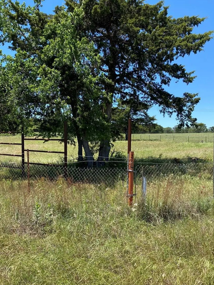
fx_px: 264
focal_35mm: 32
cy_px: 165
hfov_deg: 44.2
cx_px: 105
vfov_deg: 56.5
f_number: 1.8
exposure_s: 1/1362
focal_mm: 4.25
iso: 32
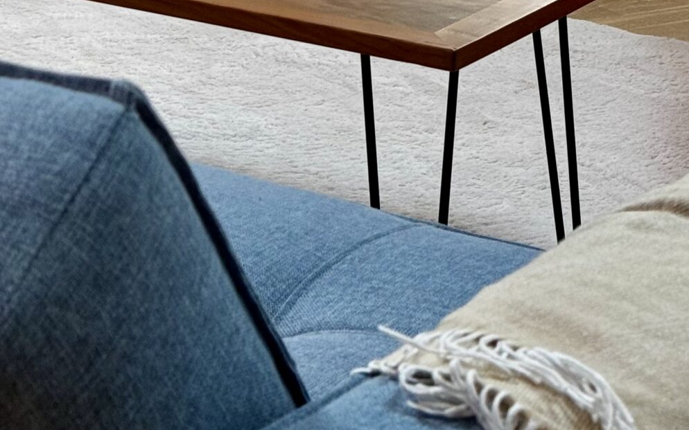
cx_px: 311
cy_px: -360
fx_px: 2460
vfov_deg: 9.5
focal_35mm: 131
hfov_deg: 15.9
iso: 160
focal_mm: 6.76
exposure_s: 1/50
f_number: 1.78
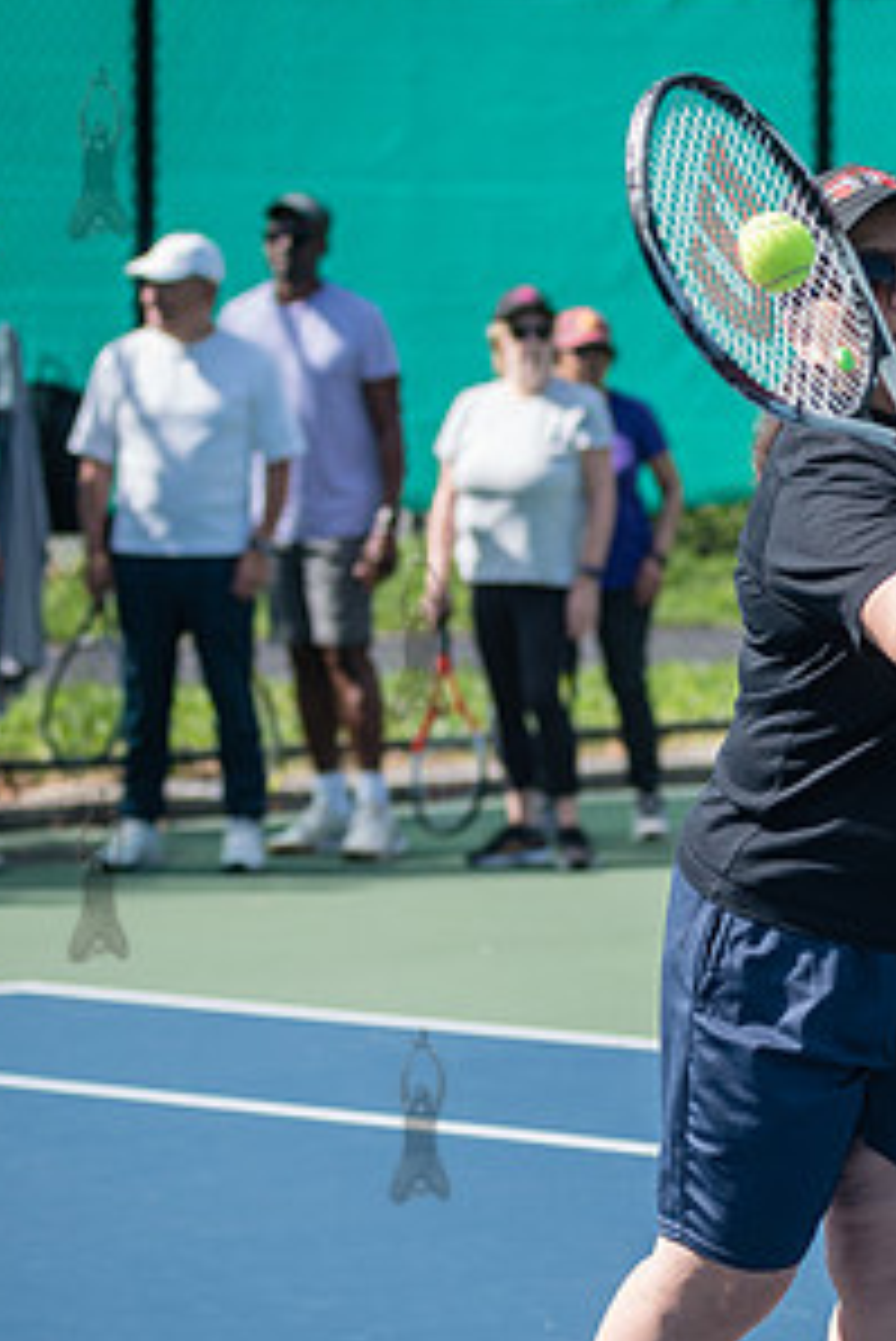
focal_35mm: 210
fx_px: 7830
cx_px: 833
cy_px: 816
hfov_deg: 6.5
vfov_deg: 9.8
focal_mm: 92
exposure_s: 1/1000
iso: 200
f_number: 4
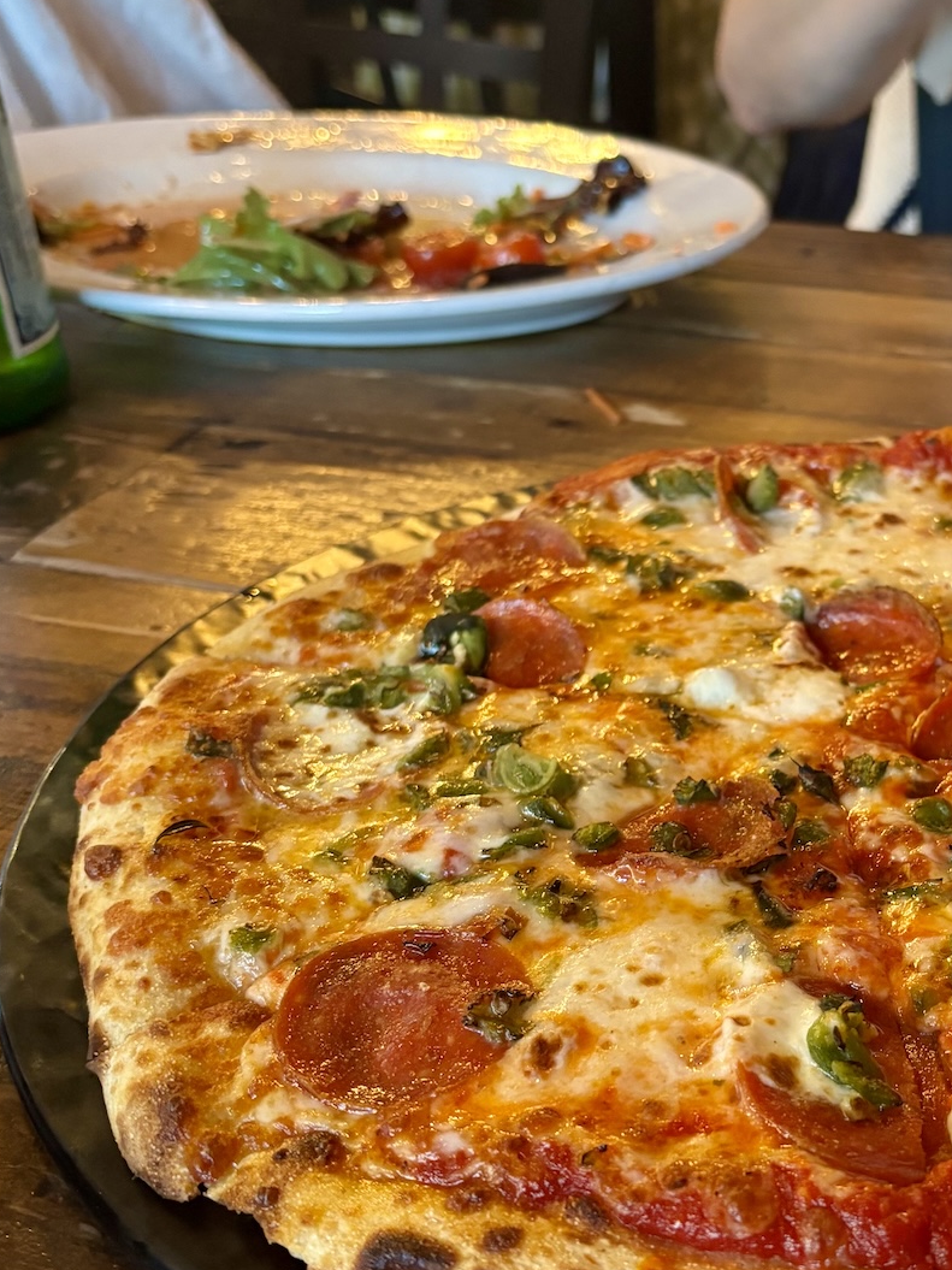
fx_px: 1687
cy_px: 702
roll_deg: -0.5
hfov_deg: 30.6
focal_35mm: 46
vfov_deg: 41.2
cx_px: 786
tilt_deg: -31.7
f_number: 1.6
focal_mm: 5.96
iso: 500
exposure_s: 1/30
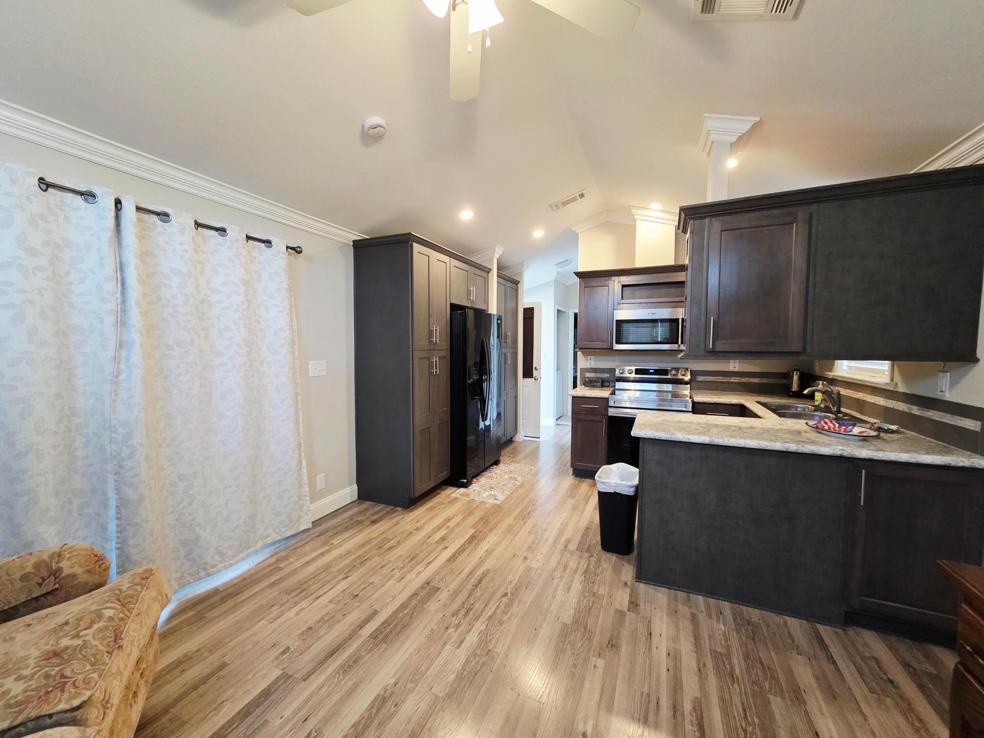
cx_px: 492
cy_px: 369
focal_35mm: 13
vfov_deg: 89.9
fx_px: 370
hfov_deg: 106.2
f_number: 1.9
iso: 400
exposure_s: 1/60.2
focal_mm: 2.2
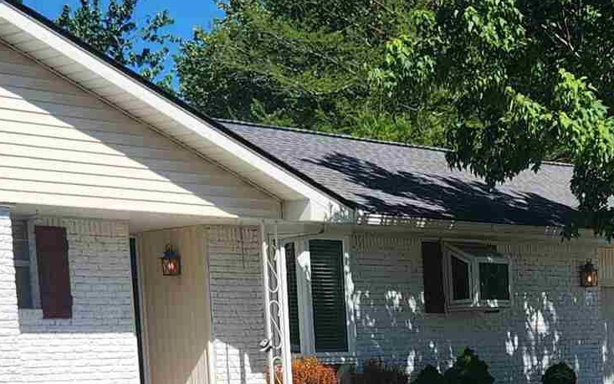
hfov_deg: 20.3
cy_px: 493
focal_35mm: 102
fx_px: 1707
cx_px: 437
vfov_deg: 12.5
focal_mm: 5.4
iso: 20
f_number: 1.8
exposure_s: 1/2077
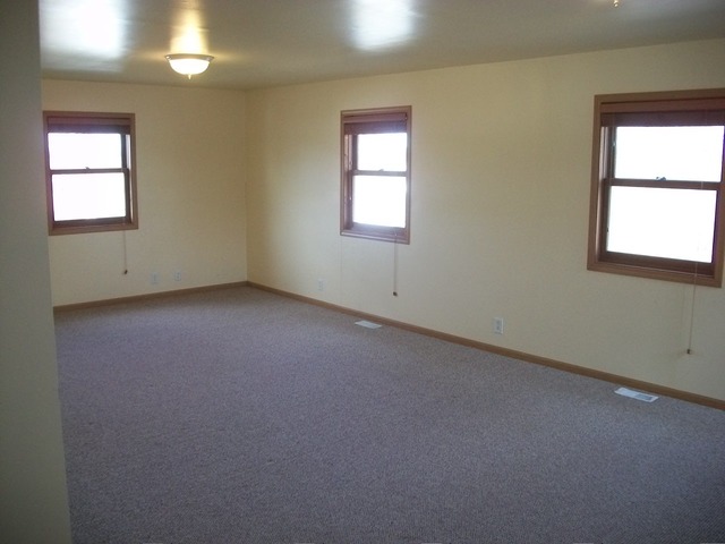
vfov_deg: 44.2
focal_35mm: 32
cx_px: 362
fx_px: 670
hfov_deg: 56.8
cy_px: 272
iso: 160
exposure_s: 1/40
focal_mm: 5.7
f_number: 2.9
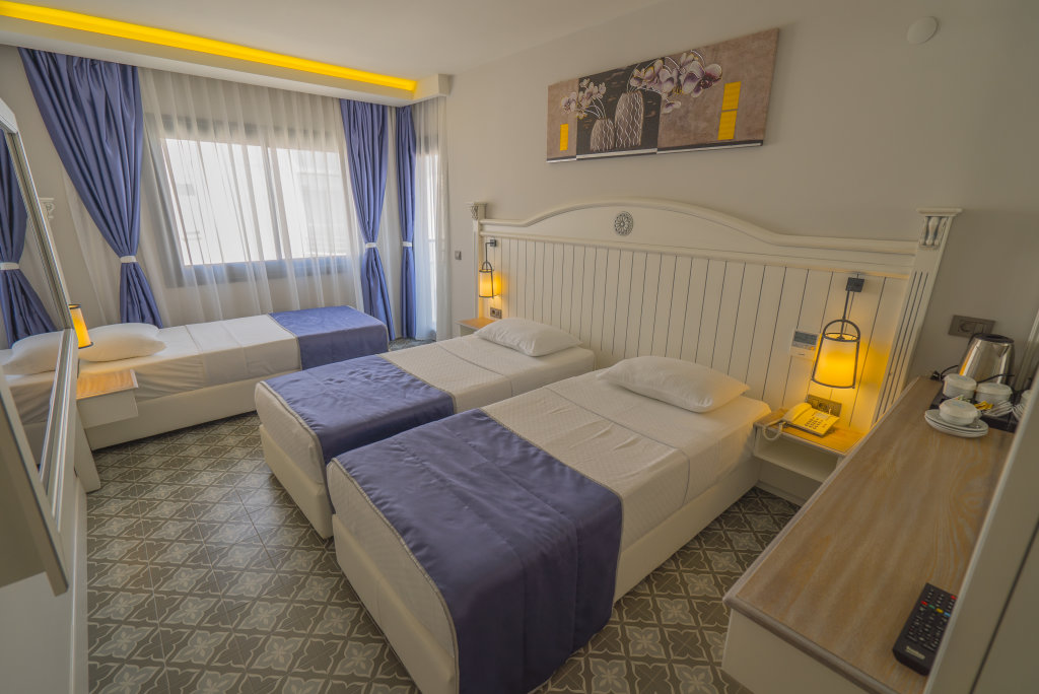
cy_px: 347
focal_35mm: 16
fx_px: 462
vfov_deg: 73.8
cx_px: 520
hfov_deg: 96.7
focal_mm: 16
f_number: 5
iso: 100
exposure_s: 1/30
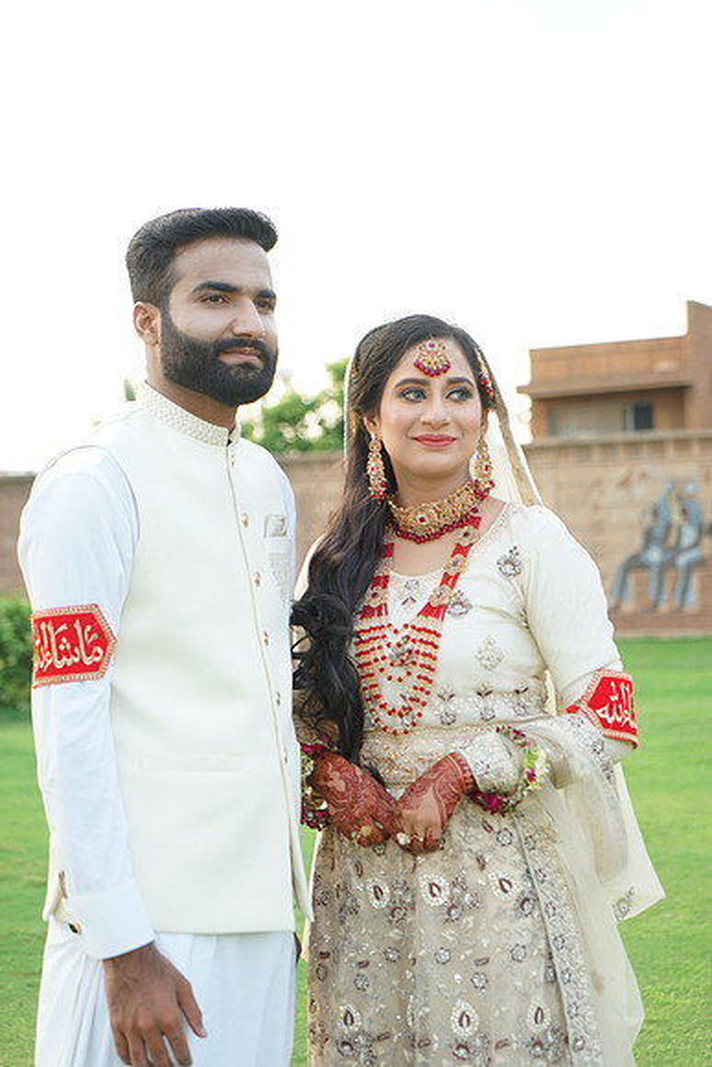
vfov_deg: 28.8
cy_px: 534
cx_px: 356
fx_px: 2075
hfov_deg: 19.5
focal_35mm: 70
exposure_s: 1/200
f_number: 4
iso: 320
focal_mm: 70
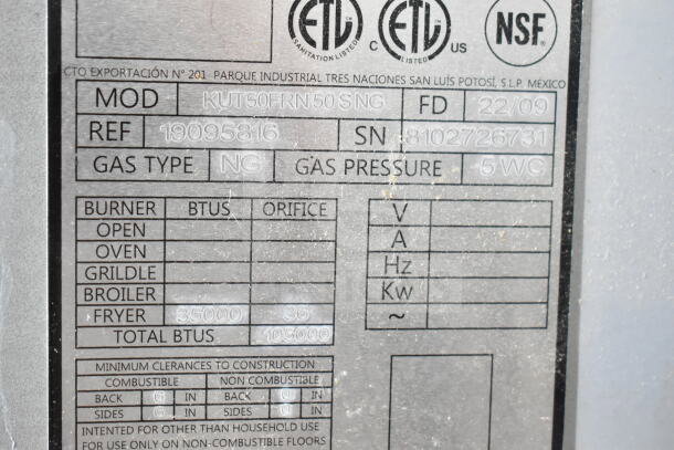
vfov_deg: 21.6
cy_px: 225
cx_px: 337
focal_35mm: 63
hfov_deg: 31.9
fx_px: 1180
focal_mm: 42
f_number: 5
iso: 3200
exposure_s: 1/60
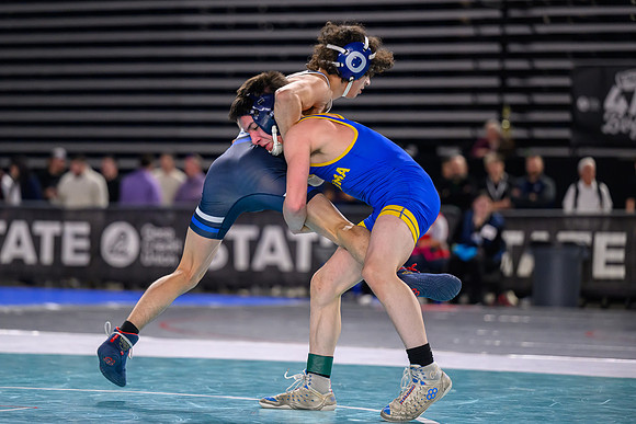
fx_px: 2400
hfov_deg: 15.1
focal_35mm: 136
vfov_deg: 10.1
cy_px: 212
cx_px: 295
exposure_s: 1/800
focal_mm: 125
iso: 2500
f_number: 2.8
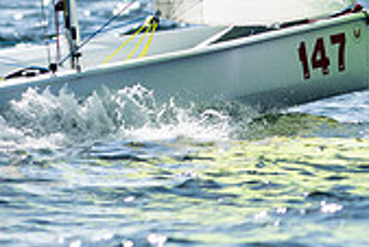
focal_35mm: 1629
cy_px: -102
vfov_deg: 0.8
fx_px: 16711
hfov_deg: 1.3
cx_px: 35
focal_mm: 300
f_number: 5
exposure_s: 1/4000
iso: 200
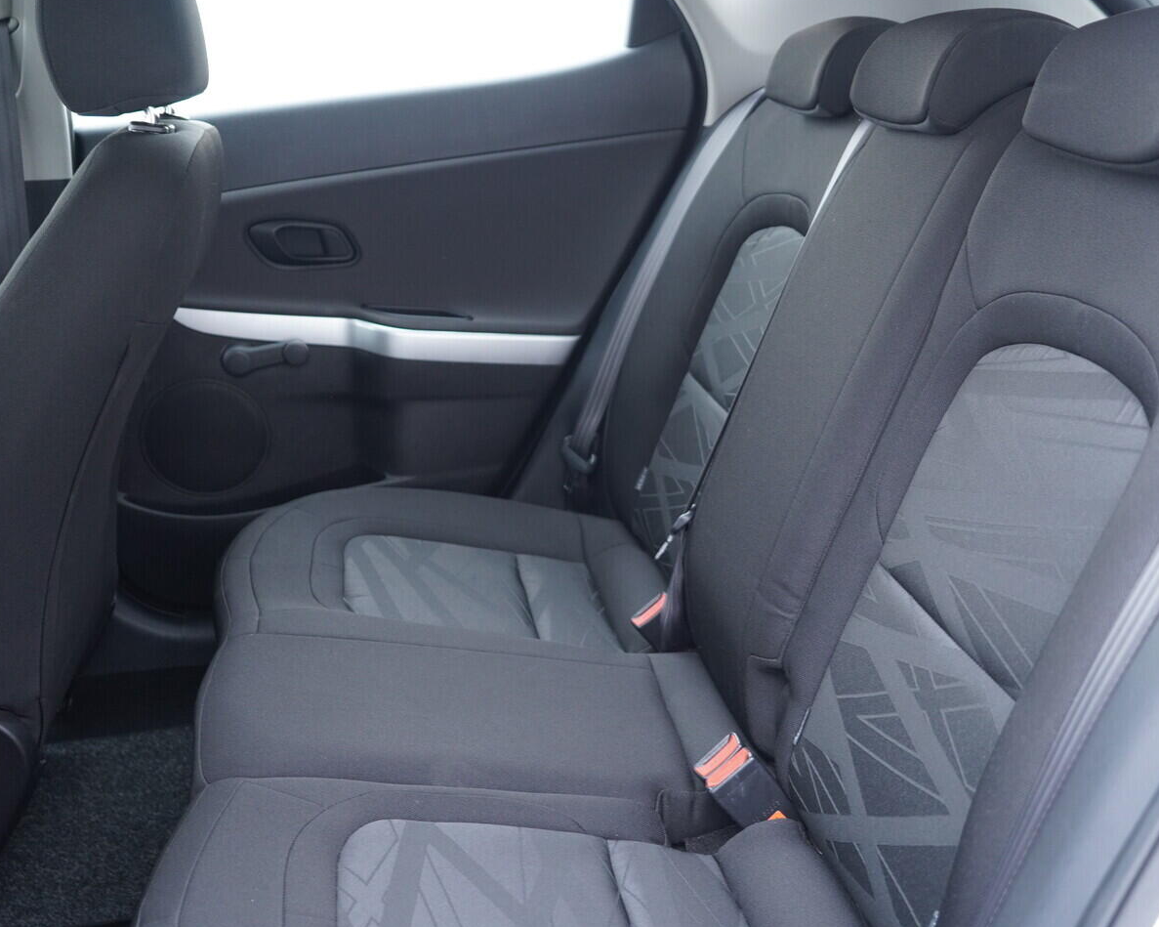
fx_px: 1406
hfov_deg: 44.6
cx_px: 681
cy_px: 462
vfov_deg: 36.5
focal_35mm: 41
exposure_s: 1/40
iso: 800
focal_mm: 24
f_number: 2.8
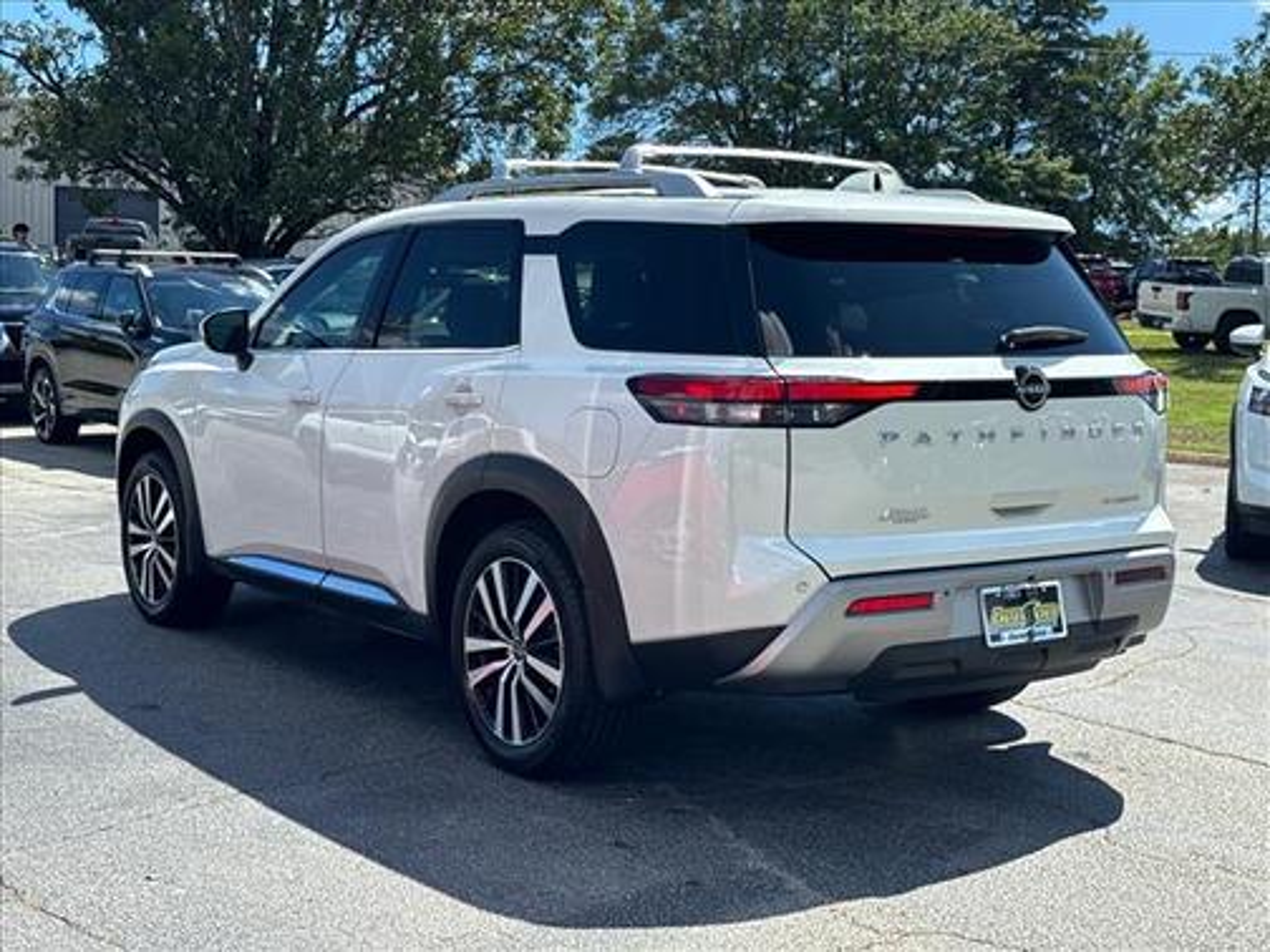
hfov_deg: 39.7
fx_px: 1761
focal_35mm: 48
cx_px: 635
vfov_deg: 30.3
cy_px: 476
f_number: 1.78
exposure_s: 1/3096
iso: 64
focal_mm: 6.76
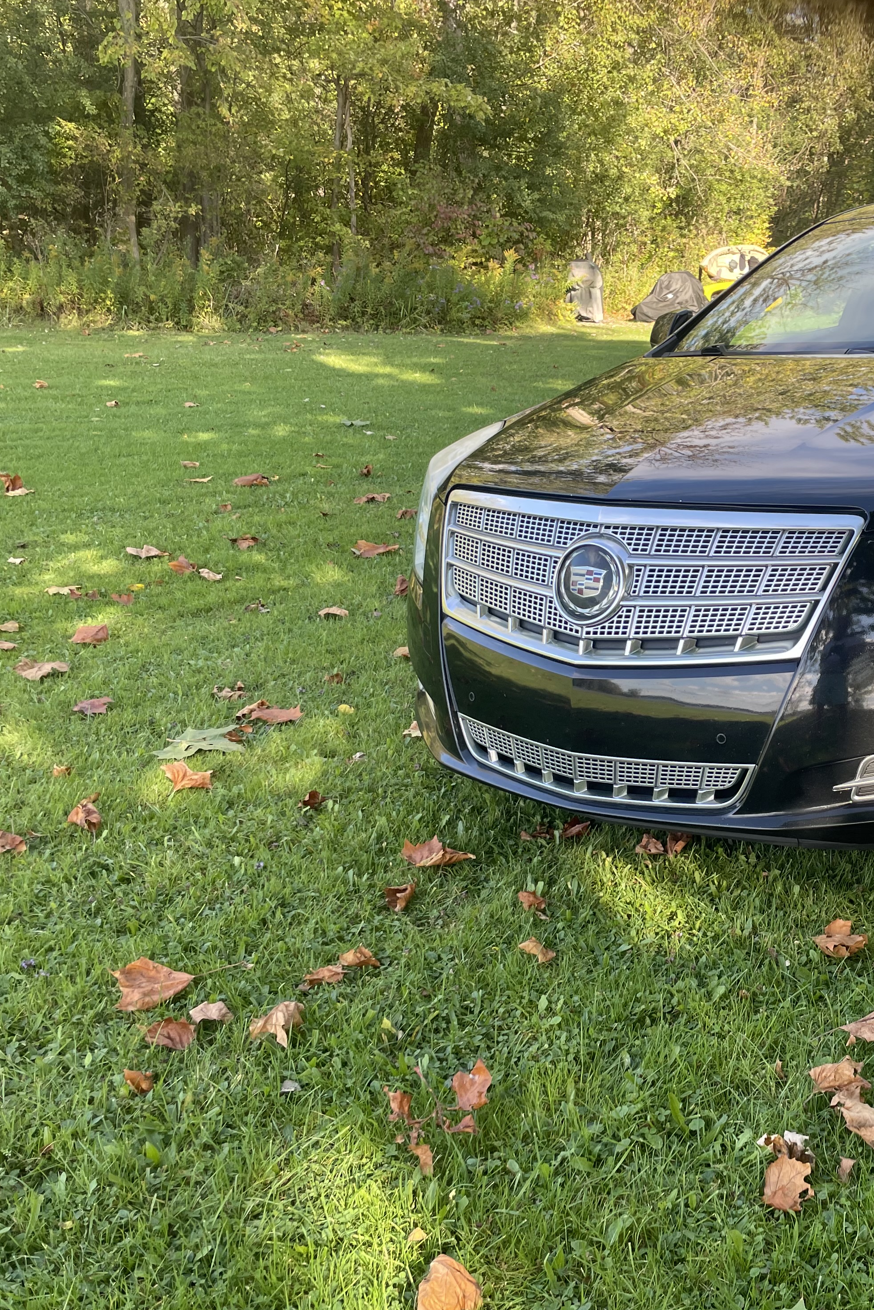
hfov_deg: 34.3
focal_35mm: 37
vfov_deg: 51.9
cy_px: 649
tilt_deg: -16.3
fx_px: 1347
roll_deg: -2.0
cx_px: 761
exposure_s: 1/267
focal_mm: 4.2
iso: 32
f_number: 1.6
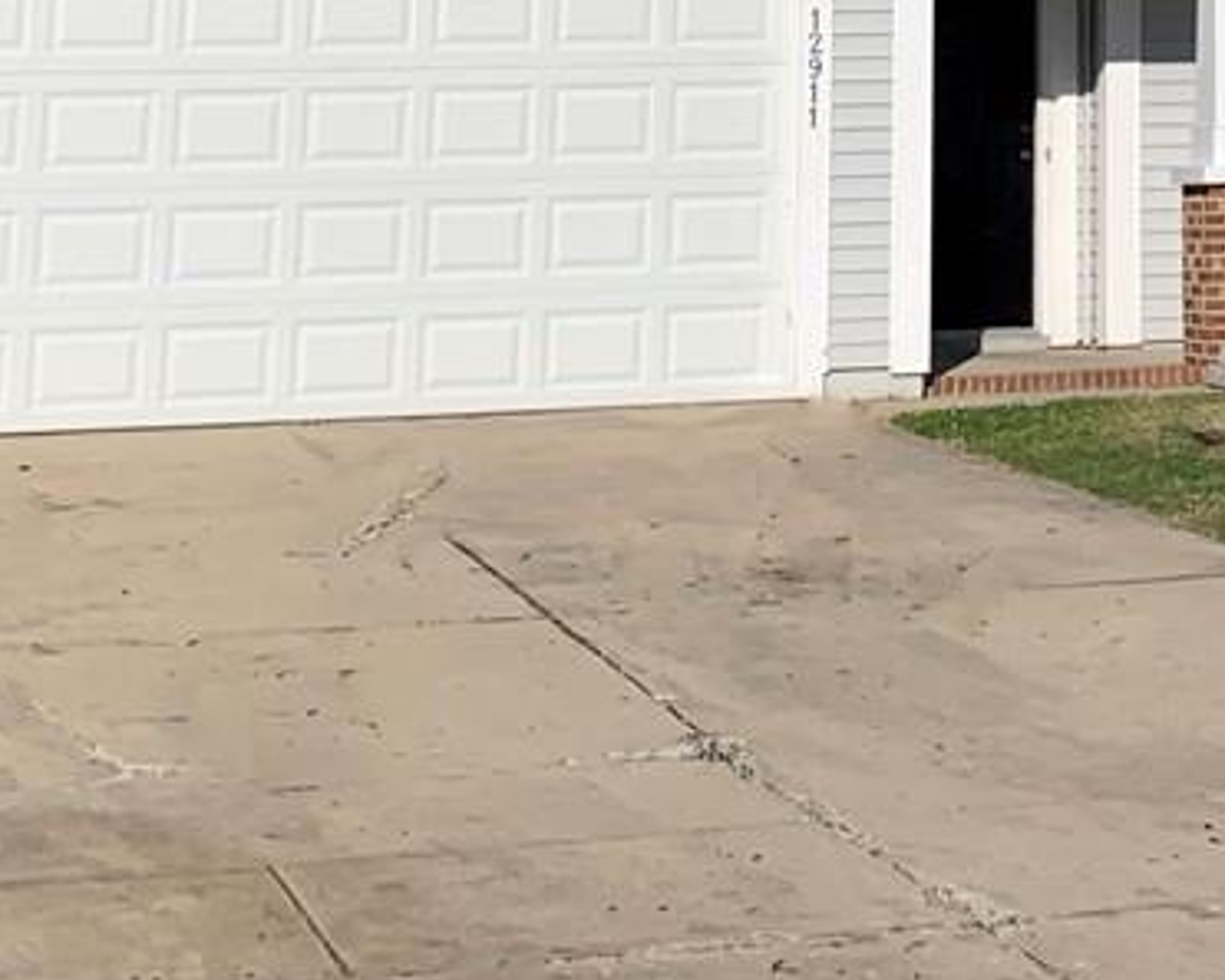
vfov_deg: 20.3
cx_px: 518
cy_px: -226
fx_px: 2539
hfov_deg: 27.1
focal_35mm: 70
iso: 25
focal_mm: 4.25
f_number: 1.8
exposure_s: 1/4098
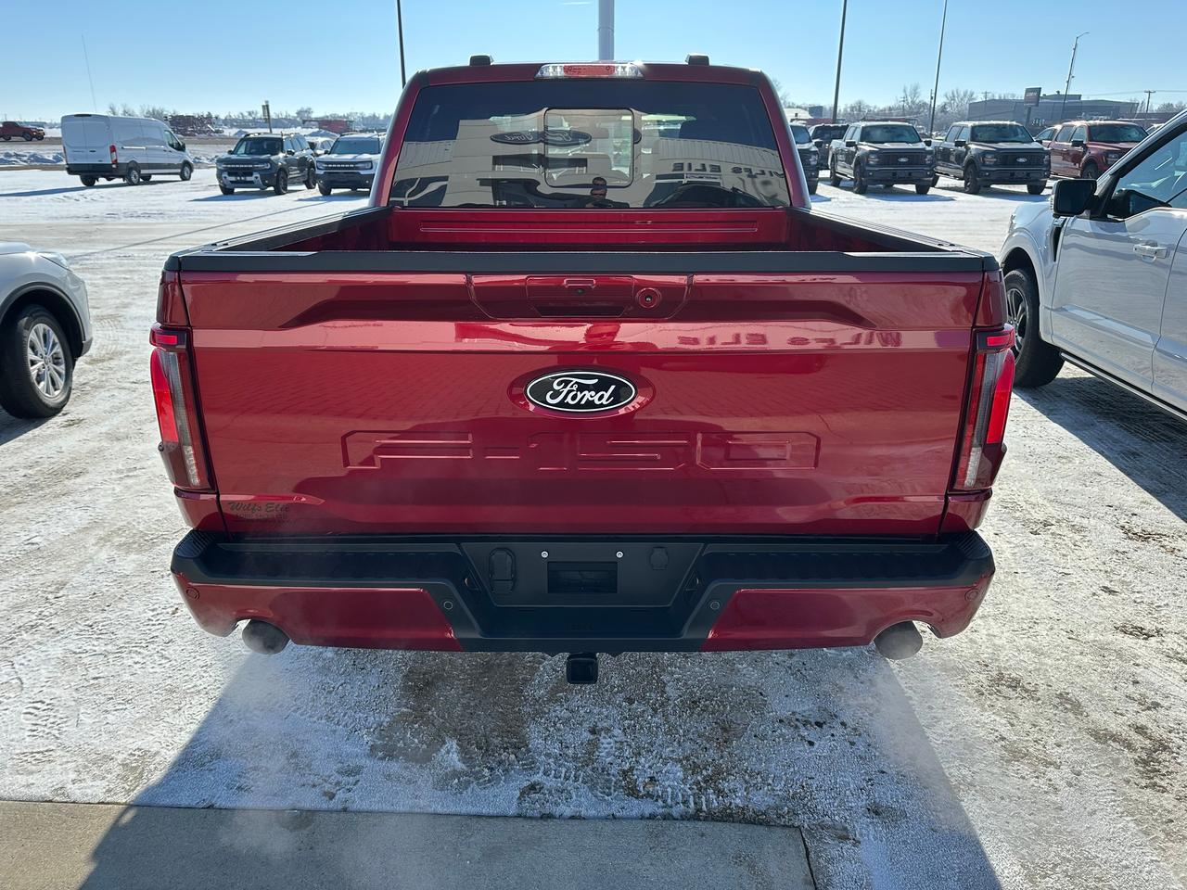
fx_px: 823
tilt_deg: -20.5
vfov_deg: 56.8
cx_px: 594
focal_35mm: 24
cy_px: 445
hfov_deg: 71.6
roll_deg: +0.0
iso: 80
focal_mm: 6.86
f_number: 1.78
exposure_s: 1/3247
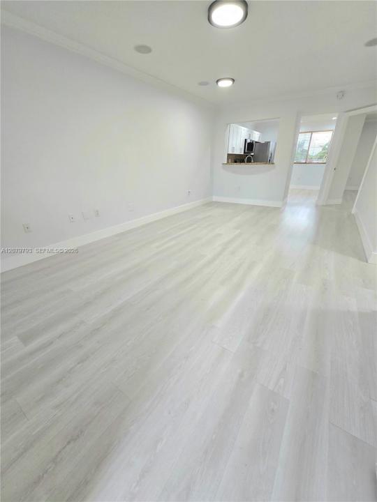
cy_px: 251
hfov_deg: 89.9
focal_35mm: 13
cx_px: 188
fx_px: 189
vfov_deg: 106.2
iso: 160
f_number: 2.2
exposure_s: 1/60.2
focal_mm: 1.7
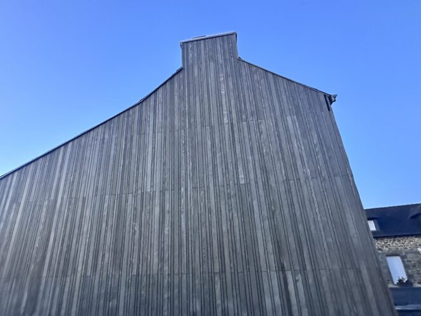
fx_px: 243
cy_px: 176
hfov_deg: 81.5
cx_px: 190
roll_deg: +1.6
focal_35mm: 20
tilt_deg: +23.5
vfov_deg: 65.8
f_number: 2.2
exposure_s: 1/60
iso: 1250
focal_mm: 2.22
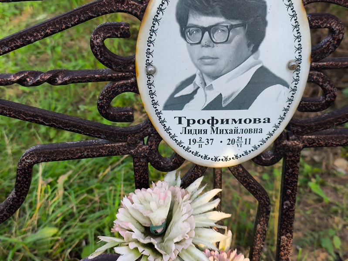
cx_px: 174
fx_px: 503
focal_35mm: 50
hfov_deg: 38.2
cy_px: 130
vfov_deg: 29.1
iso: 50
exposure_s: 1/224
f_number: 1.7
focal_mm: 4.71
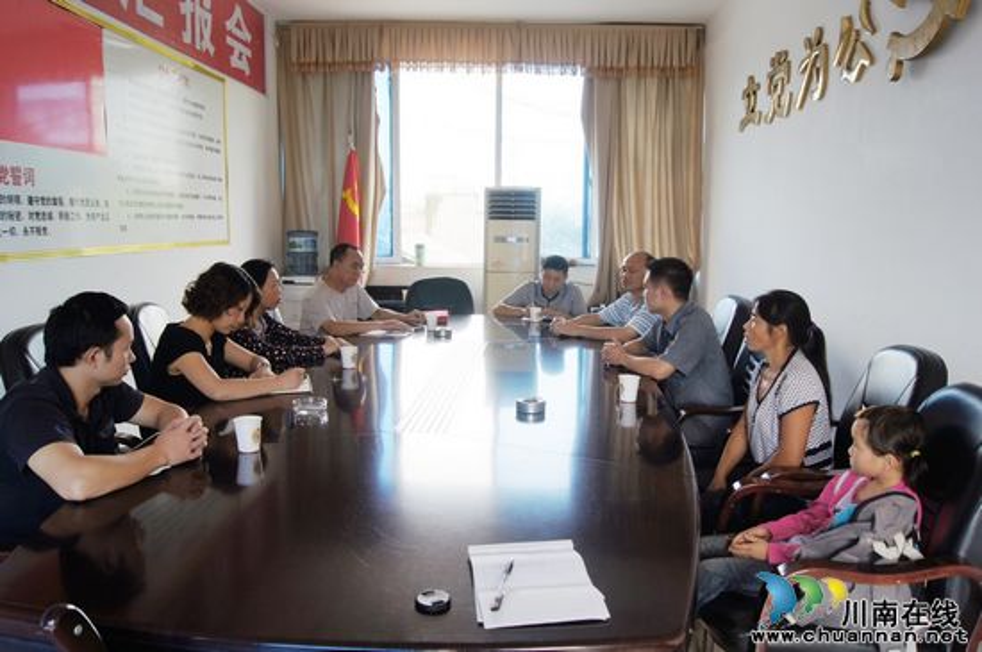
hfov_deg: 67.5
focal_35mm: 27
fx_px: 735
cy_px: 326
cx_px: 491
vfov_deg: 47.8
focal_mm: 18
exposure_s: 1/40
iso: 100
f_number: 5
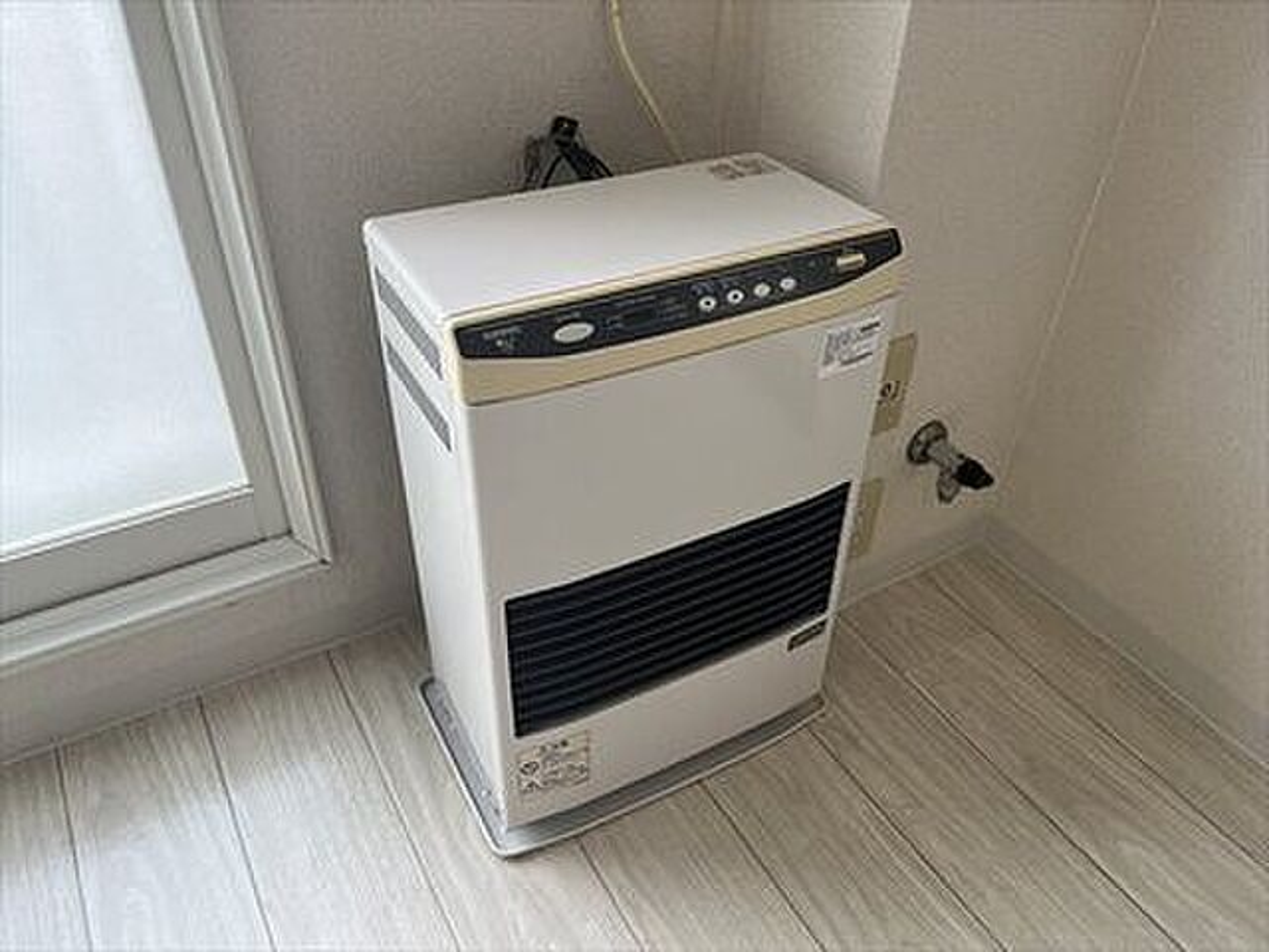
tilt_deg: -39.2
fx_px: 953
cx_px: 634
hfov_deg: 67.3
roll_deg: -1.7
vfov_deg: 53.1
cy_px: 476
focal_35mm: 26
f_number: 1.6
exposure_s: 1/122
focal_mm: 5.1
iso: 40
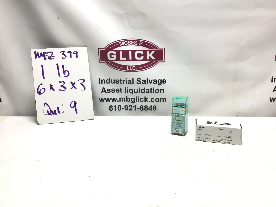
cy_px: 104
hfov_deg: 58.4
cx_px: 138
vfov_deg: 45.4
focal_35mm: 31
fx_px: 247
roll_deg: +1.3
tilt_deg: -17.8
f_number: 2.4
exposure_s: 1/127
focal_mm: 3.3
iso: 25
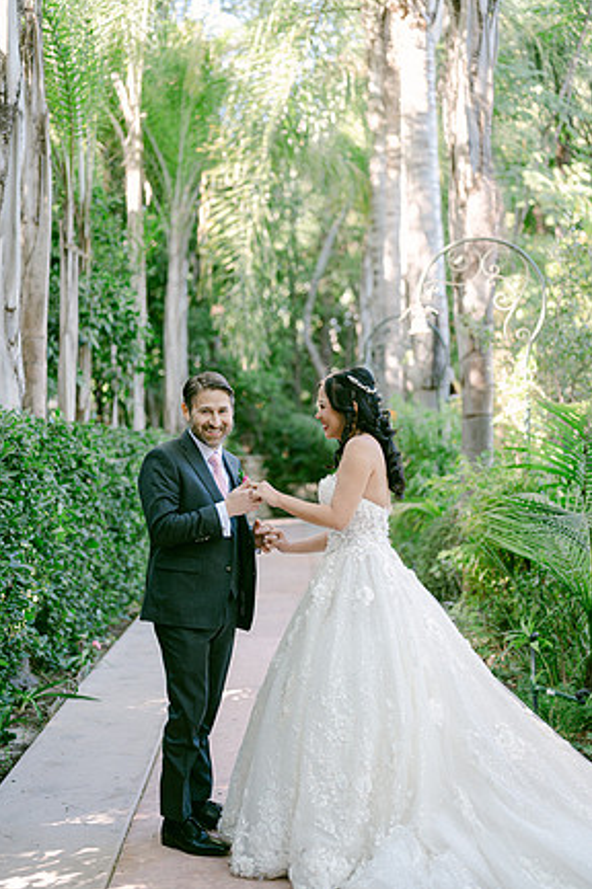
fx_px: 1285
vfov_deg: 38.2
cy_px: 429
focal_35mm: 52
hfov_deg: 25.9
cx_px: 287
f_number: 2
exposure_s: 1/125
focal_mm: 50
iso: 180
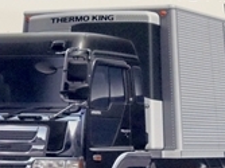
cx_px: 133
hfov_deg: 18.7
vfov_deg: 14.0
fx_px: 682
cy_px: 149
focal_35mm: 105
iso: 400
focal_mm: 6.5
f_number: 3.4
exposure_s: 1/20
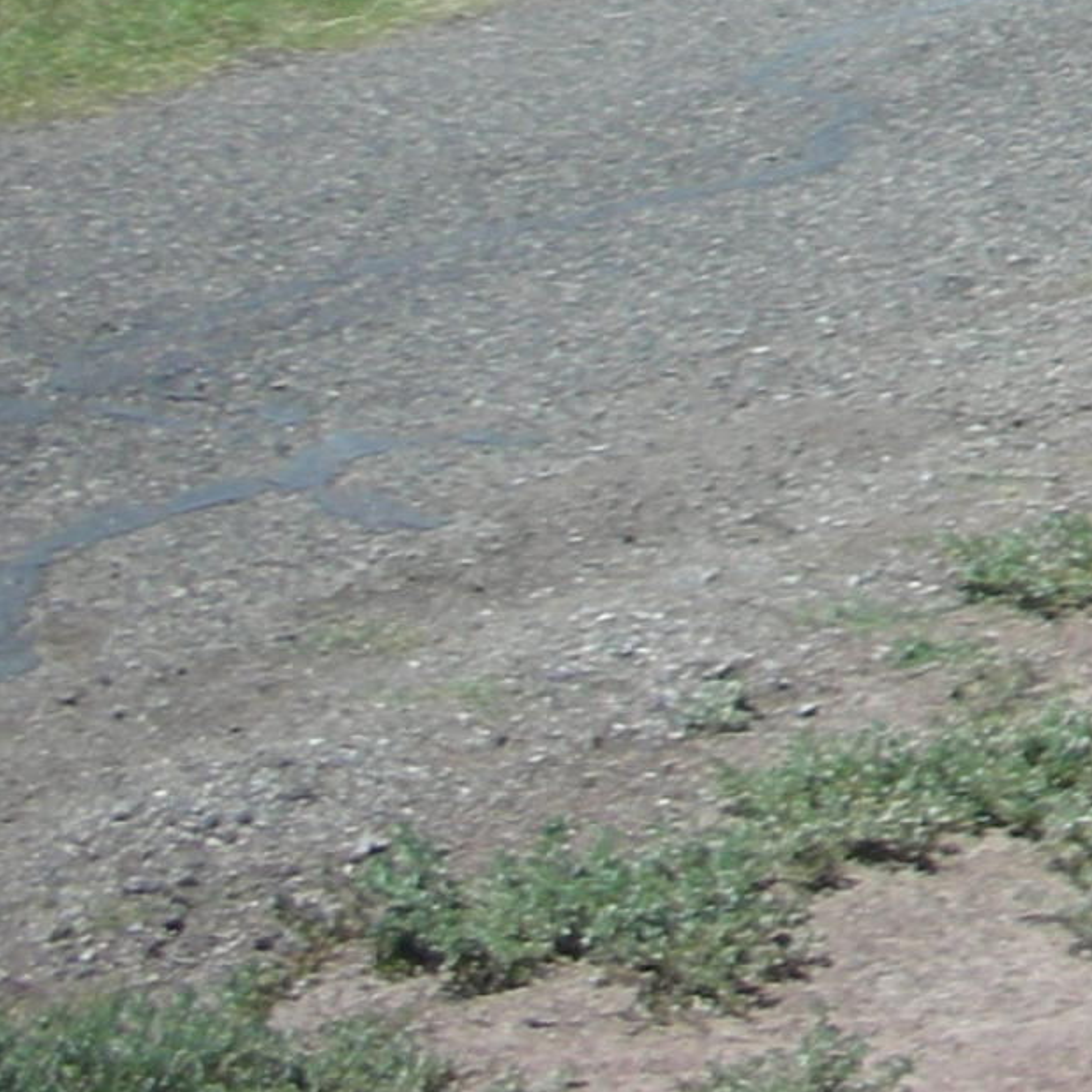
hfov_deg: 10.5
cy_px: -875
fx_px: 5354
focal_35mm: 150
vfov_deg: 10.9
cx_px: 2360
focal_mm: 5.8
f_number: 8.5
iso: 50
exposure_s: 1/95.8
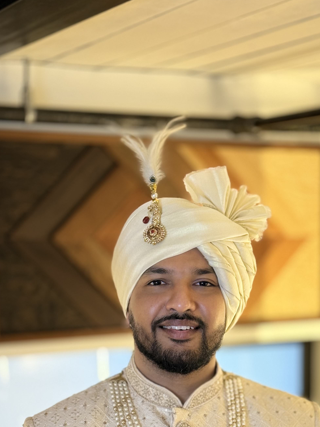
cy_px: 312
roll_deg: +0.4
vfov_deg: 26.1
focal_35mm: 74
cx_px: 185
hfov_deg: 19.9
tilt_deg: -5.1
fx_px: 912
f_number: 1.78
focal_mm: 6.76
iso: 250
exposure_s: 1/40
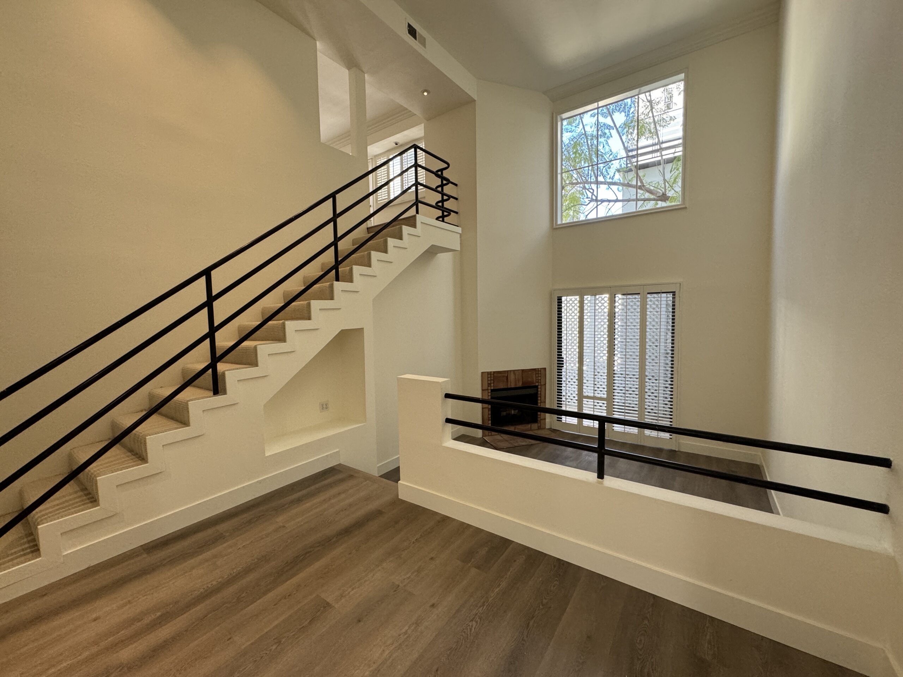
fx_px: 365
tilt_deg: -4.6
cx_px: 452
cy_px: 338
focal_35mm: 14
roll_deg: +0.4
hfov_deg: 102.1
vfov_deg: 85.7
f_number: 2.2
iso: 200
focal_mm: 2.22
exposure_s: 1/120
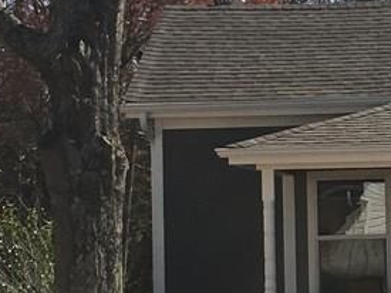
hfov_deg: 16.0
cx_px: 663
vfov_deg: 13.6
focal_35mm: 108
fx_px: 1219
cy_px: 35
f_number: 2.2
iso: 25
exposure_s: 1/1637
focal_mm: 4.15
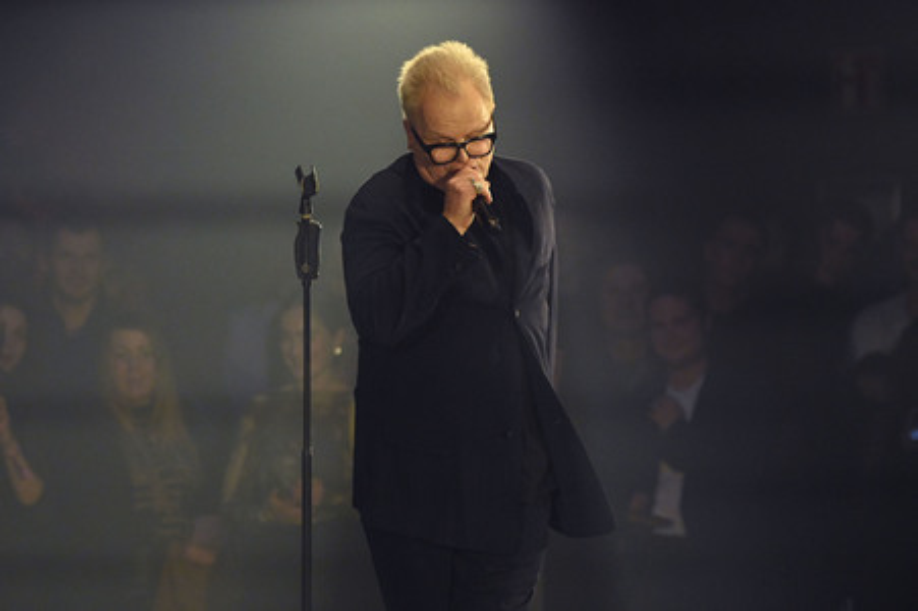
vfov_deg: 4.9
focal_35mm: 280
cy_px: 306
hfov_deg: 7.4
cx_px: 459
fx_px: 7135
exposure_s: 1/640
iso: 6400
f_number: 5.6
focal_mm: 280
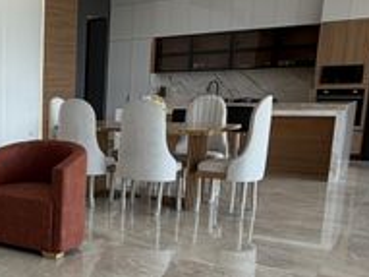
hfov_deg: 31.6
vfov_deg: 29.4
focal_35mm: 49
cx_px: -90
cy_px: 186
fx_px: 522
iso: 20
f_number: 2.2
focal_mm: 2.22
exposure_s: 1/120
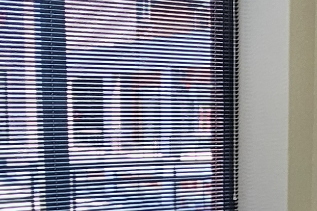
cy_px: 228
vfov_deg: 15.3
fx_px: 766
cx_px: 199
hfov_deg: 23.3
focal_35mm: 87
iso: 100
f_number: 2.2
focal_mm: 2.2
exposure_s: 1/70.8
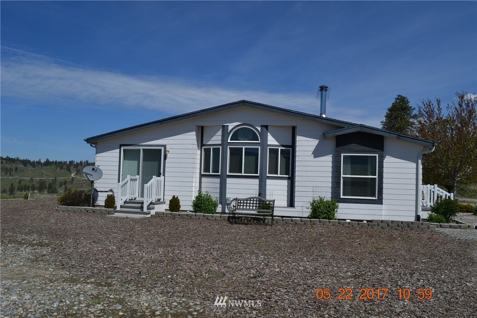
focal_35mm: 27
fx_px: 358
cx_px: 238
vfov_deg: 47.9
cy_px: 159
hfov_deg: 67.4
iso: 100
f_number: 9
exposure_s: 1/320
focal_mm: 18
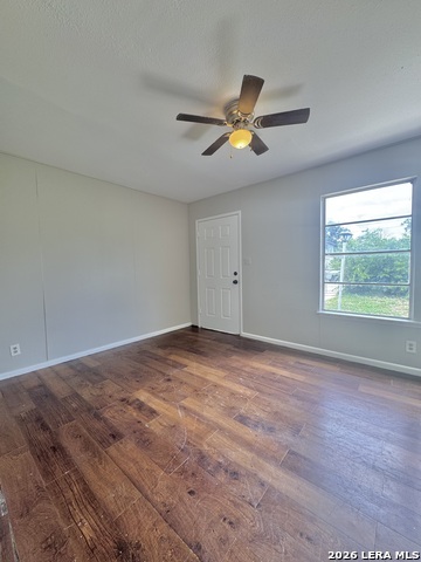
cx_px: 210
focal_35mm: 14
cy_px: 281
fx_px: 227
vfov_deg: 102.1
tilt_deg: -3.0
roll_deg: +1.4
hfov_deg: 85.7
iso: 80
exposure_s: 1/120
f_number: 2.2
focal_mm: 2.22
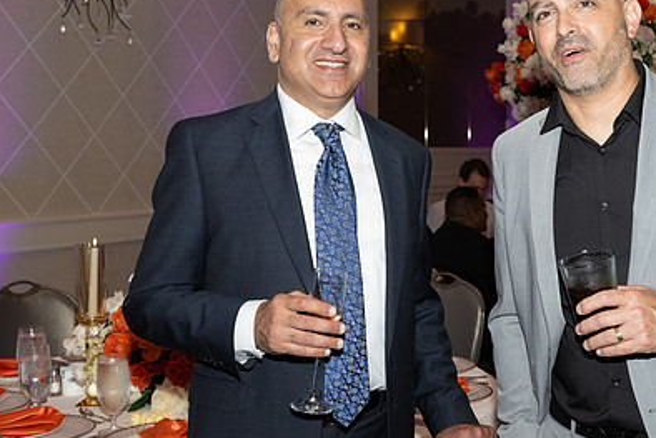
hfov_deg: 33.3
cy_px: 201
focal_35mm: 59
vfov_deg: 23.0
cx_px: 492
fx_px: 1075
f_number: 5.6
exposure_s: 1/100
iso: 800
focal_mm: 34.5
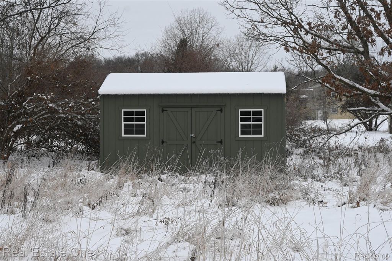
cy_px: 130
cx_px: 196
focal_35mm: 75
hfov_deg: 27.0
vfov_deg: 18.2
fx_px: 817
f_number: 6.3
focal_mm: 50
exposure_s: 1/320
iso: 100
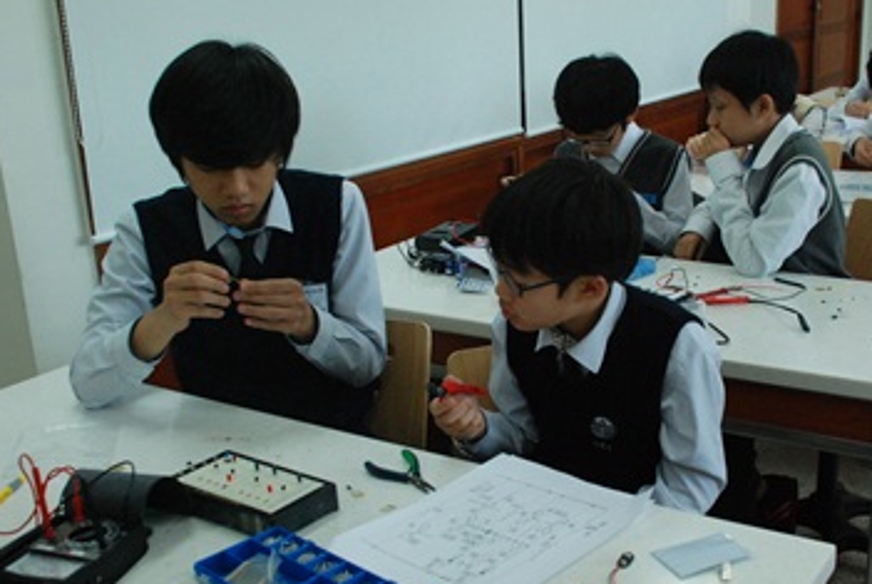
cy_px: 352
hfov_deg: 41.7
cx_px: 512
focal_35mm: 47
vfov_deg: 28.7
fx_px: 1140
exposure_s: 1/400
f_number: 3.8
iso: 1000
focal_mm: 22
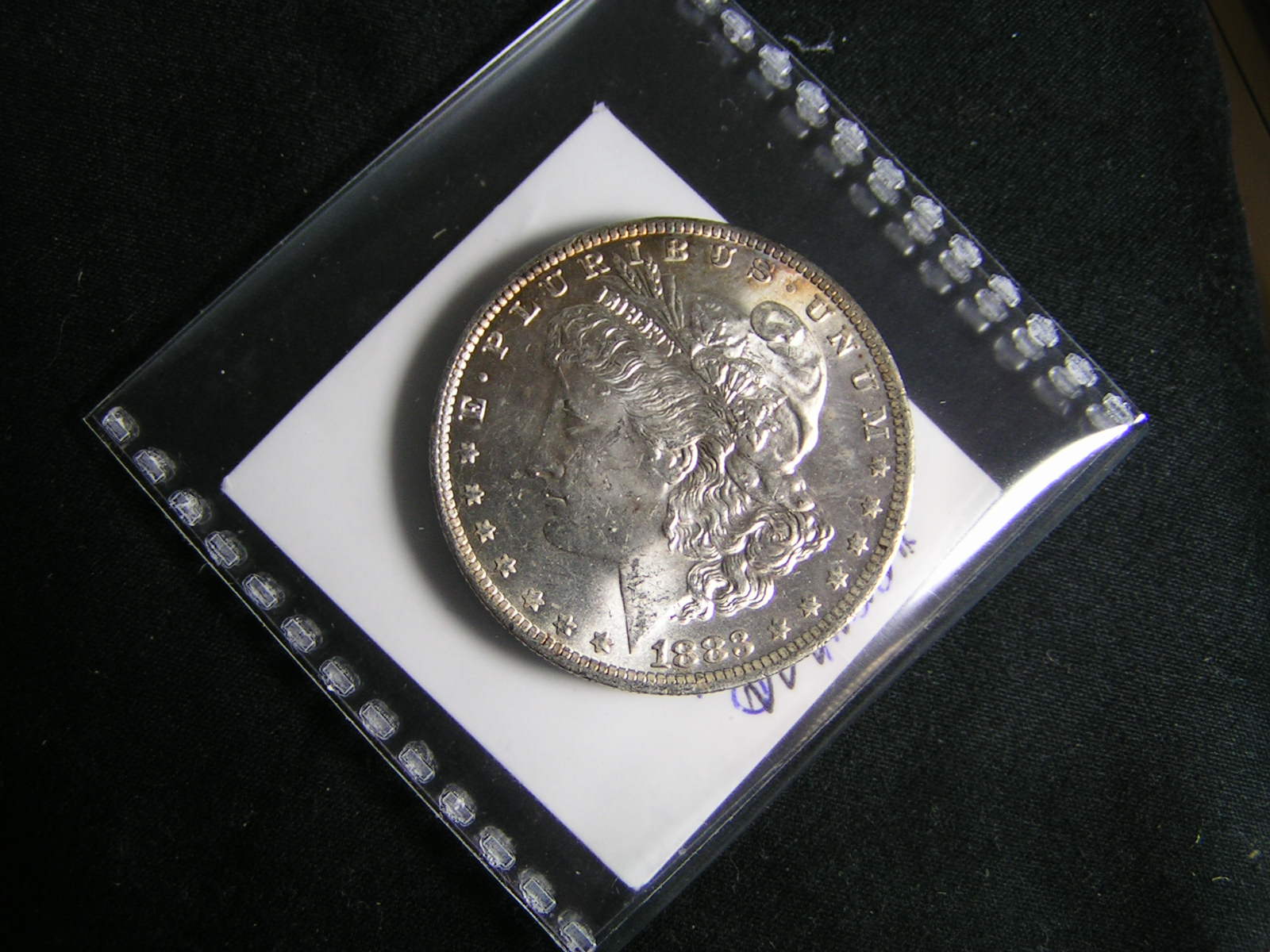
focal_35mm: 38
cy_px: 476
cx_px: 635
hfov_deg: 49.0
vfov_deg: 37.7
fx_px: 1394
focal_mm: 5.8
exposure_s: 1/50
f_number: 2.8
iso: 50
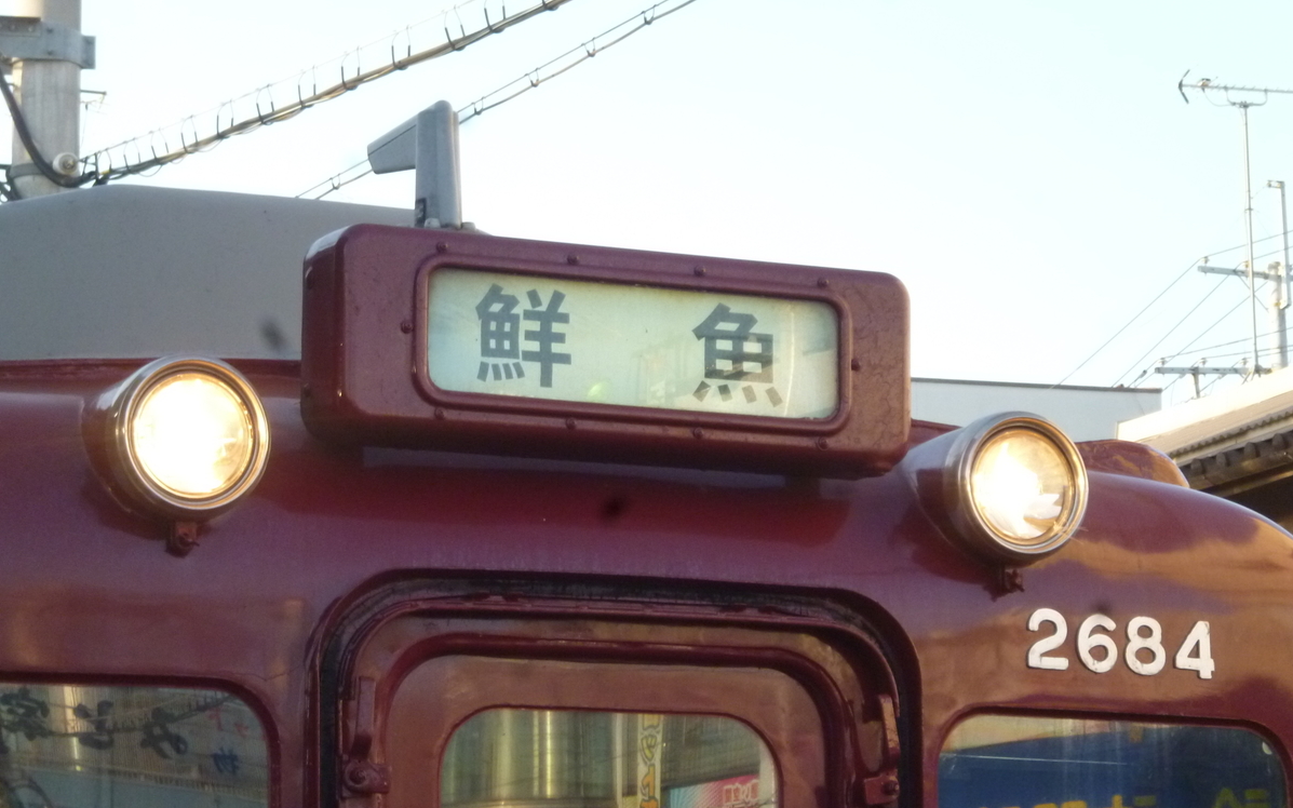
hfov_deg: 17.5
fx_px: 4193
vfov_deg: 11.0
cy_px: 457
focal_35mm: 119
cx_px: 646
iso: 400
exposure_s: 1/100
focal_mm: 20
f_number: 6.5
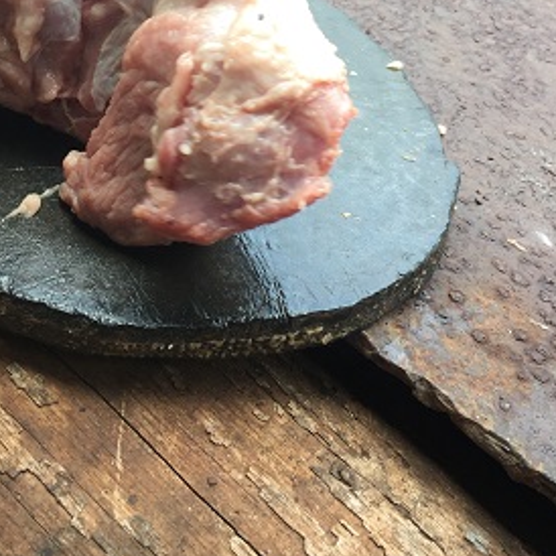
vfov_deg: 29.6
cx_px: 184
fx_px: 999
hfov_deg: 30.8
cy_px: 43
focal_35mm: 55
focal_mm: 4.15
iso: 40
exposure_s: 1/120
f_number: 2.2
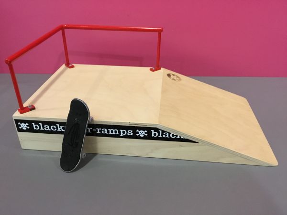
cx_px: 144
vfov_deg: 45.4
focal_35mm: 31
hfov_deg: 58.4
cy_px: 108
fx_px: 257
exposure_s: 1/33
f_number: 2.4
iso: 250
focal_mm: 3.3
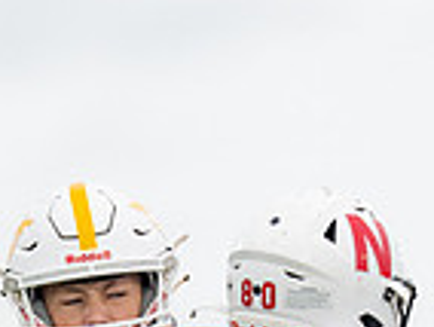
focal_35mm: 1294
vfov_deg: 1.2
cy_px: 713
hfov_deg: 1.5
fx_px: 16251
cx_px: 137
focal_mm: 200
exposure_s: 1/2000
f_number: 2.8
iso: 500
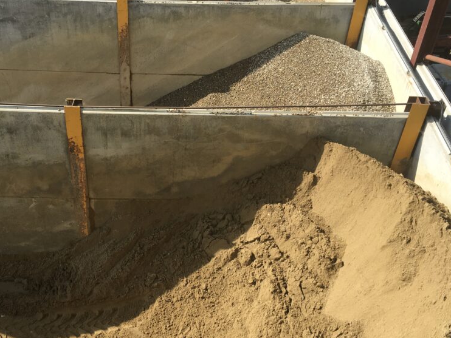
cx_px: 173
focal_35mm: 40
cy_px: 174
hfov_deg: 46.4
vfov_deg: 36.0
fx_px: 521
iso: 25
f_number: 2.2
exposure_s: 1/874
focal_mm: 4.15
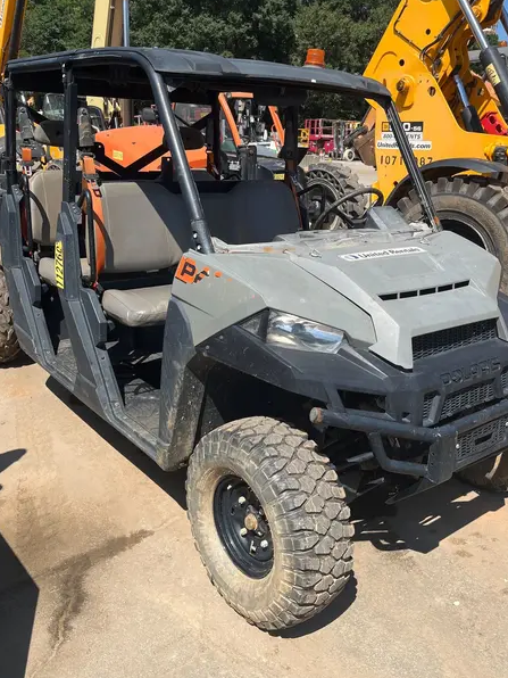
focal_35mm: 32
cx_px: 253
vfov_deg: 56.6
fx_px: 626
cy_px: 291
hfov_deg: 44.2
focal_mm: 5.1
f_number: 1.6
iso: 50
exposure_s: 1/2632
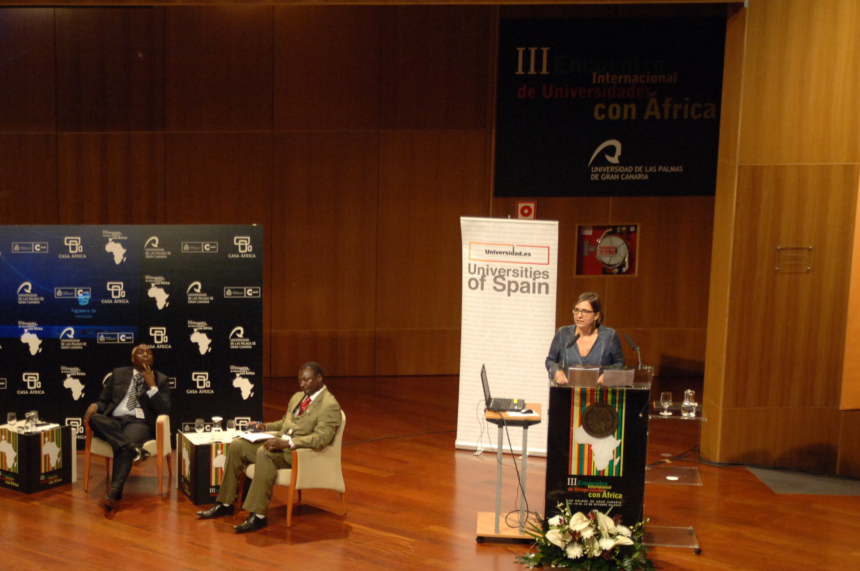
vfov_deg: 16.5
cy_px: 409
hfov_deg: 24.5
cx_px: 206
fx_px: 1956
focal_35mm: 82
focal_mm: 34
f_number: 2.8
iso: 800
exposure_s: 1/60
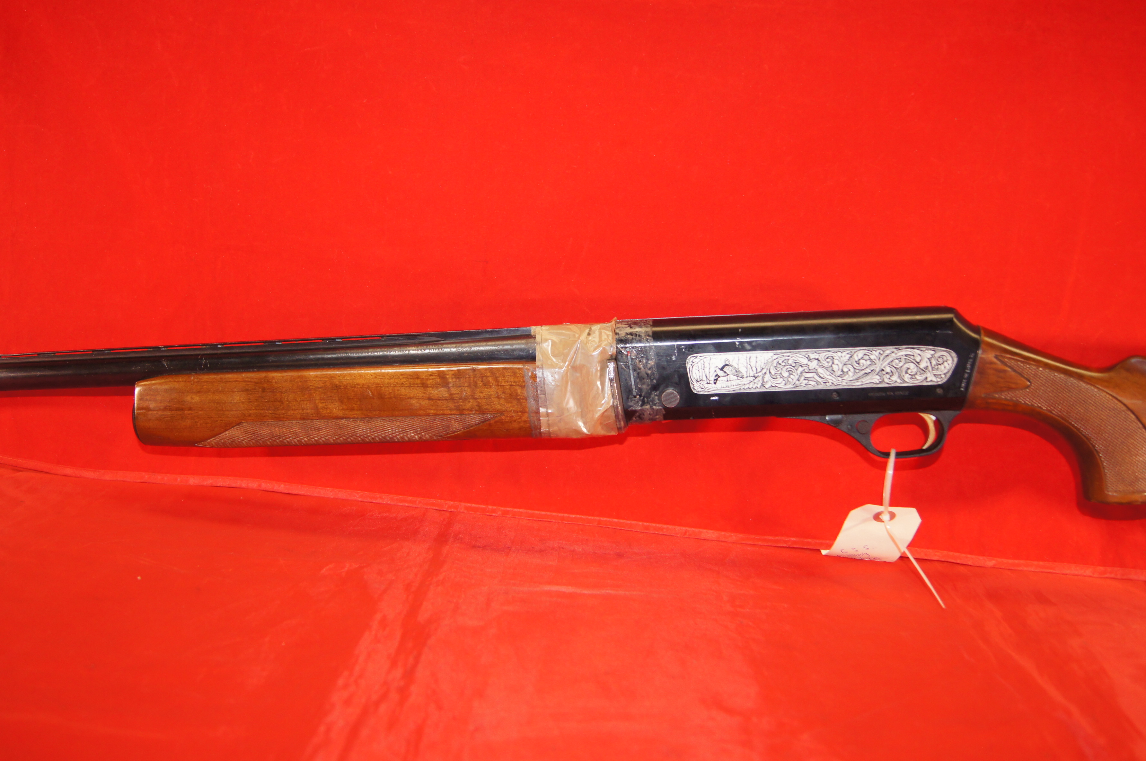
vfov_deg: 39.9
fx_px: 1049
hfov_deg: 57.3
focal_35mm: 33
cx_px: 573
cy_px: 380
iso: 800
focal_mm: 22
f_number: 4
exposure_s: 1/100
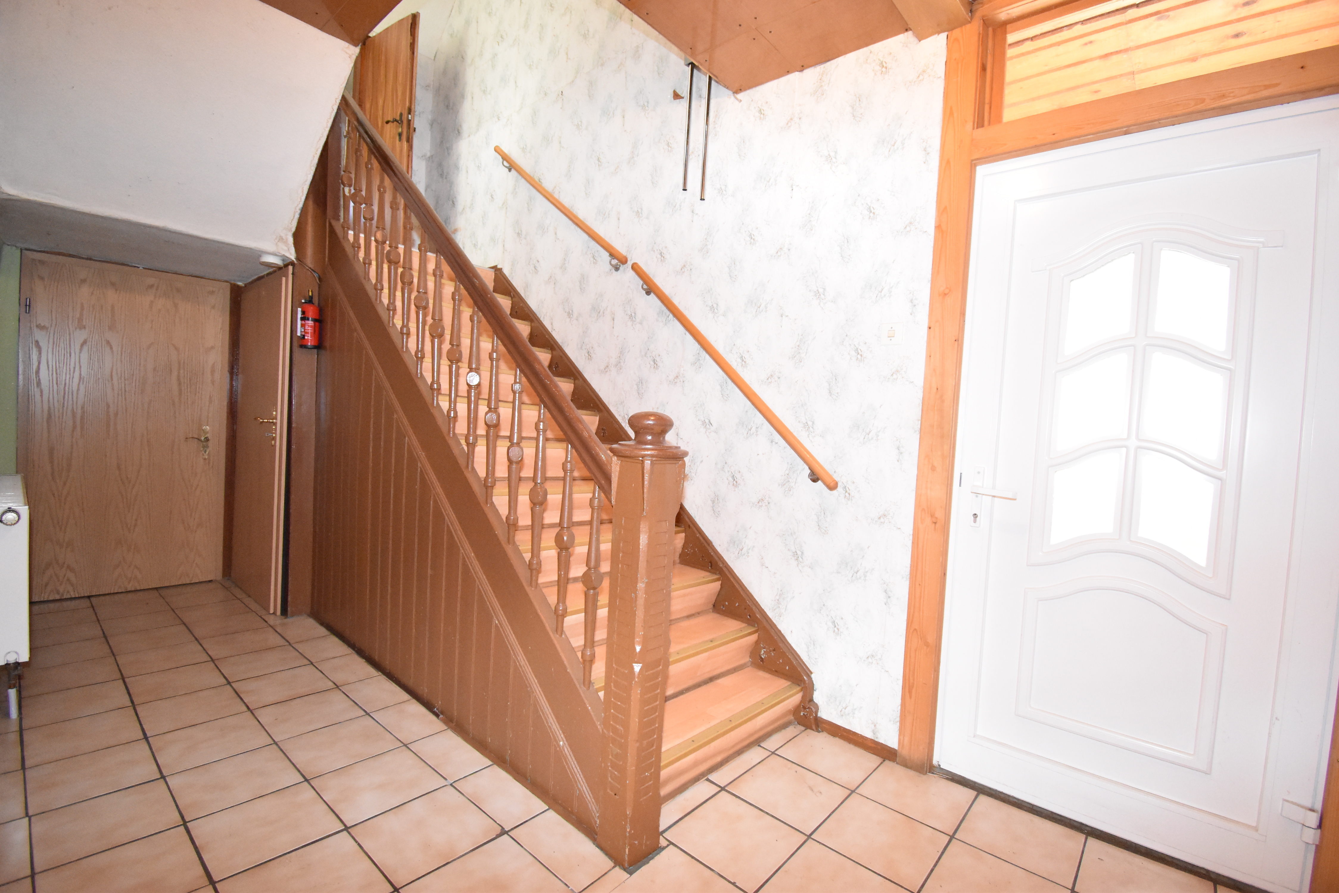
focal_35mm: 15
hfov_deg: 100.4
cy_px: 446
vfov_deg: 77.4
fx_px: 558
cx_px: 670
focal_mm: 10
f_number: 4.5
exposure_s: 1/60
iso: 5000
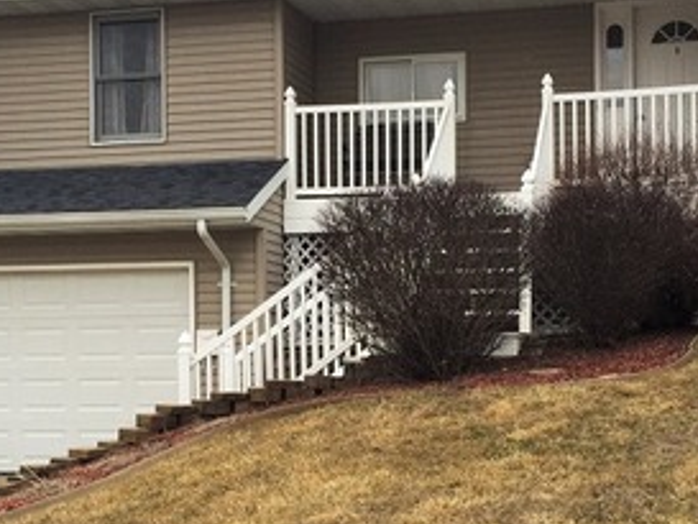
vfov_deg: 21.5
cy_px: 350
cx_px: 376
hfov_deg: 28.5
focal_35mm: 68
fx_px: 1372
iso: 32
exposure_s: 1/391
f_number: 2.2
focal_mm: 4.15
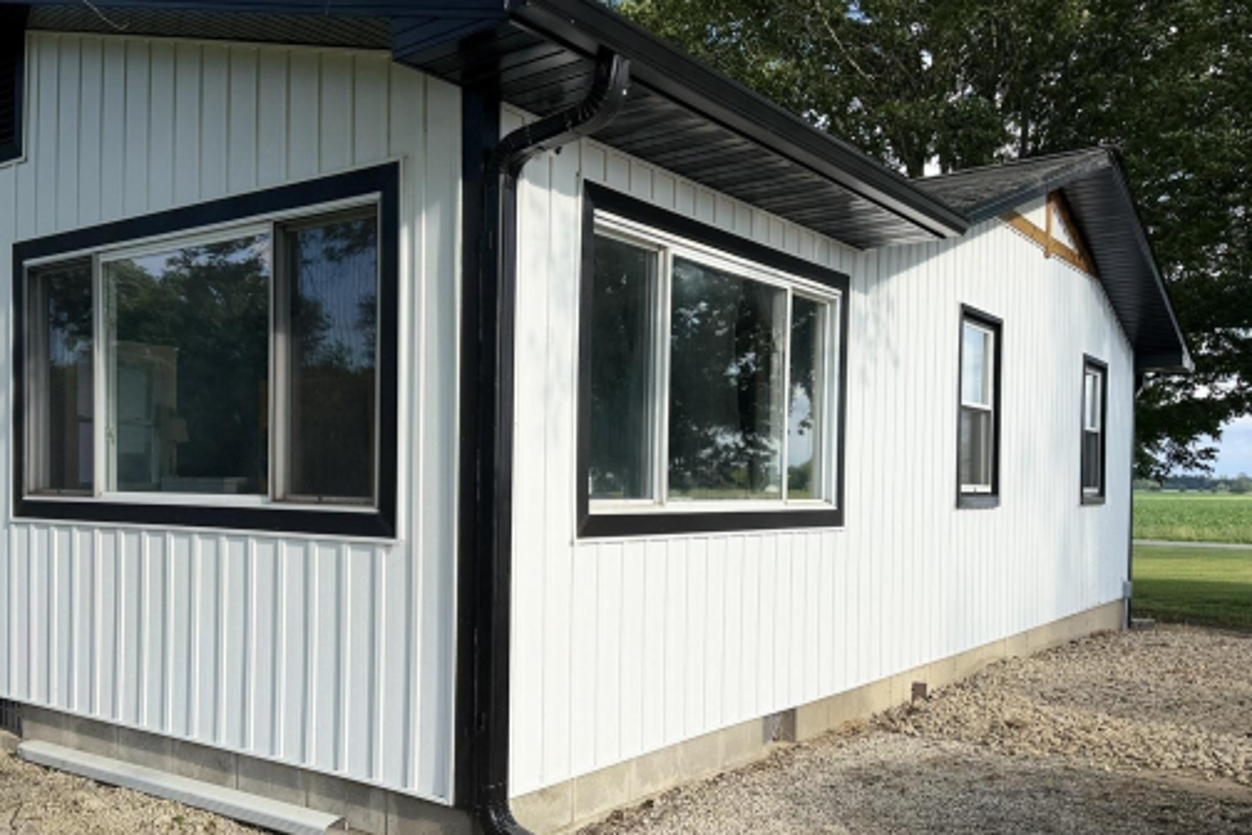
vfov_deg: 39.8
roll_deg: -0.9
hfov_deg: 56.4
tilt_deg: -0.9
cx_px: 456
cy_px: 492
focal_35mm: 33
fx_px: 1148
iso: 80
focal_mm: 6.76
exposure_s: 1/2907
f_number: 1.78
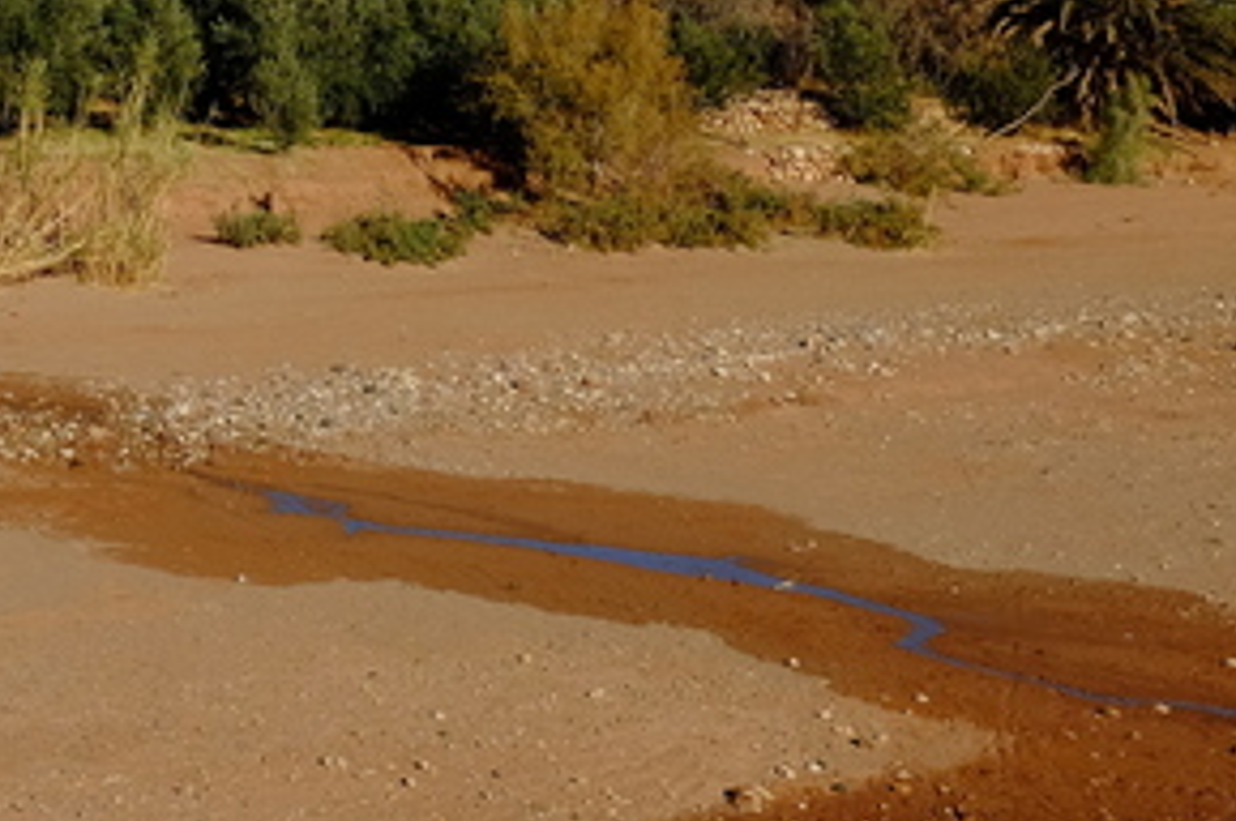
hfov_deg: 19.8
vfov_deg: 13.6
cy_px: -237
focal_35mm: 97
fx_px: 3327
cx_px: -244
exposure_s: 1/750
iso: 400
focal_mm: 23
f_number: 8
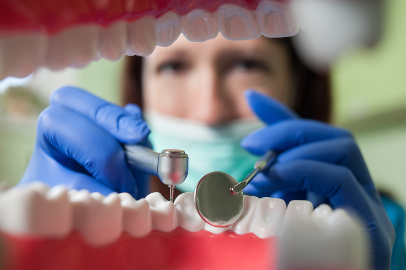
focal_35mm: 35
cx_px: 203
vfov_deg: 37.8
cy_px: 135
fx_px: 394
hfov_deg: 54.5
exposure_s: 1/100
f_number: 4
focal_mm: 35
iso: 100
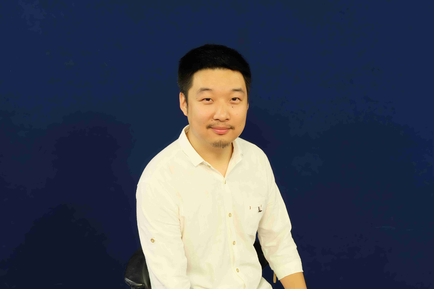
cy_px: 144
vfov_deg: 30.5
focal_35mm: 44
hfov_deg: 44.5
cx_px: 217
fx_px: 530
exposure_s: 1/30
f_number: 4.7
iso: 500
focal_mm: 29.5
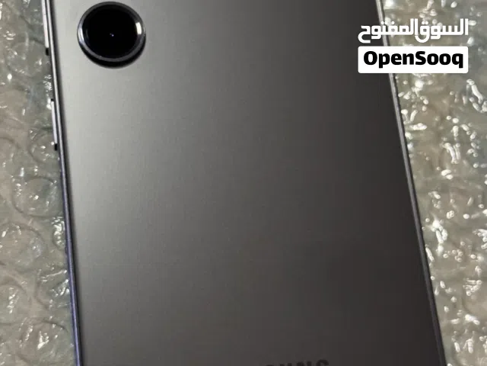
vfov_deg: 38.7
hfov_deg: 50.1
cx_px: 244
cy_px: 183
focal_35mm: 37
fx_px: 521
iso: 400
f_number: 1.78
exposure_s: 1/33
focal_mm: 6.76
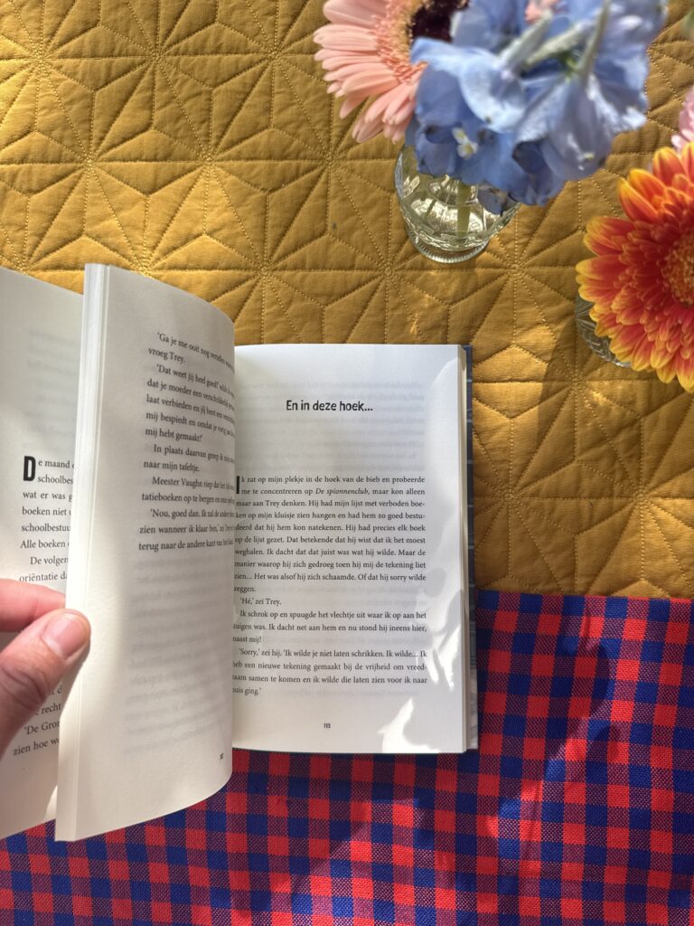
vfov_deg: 71.6
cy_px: 463
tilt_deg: -86.2
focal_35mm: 24
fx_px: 642
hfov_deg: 56.8
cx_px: 347
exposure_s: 1/217
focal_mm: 6.76
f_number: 1.78
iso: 64
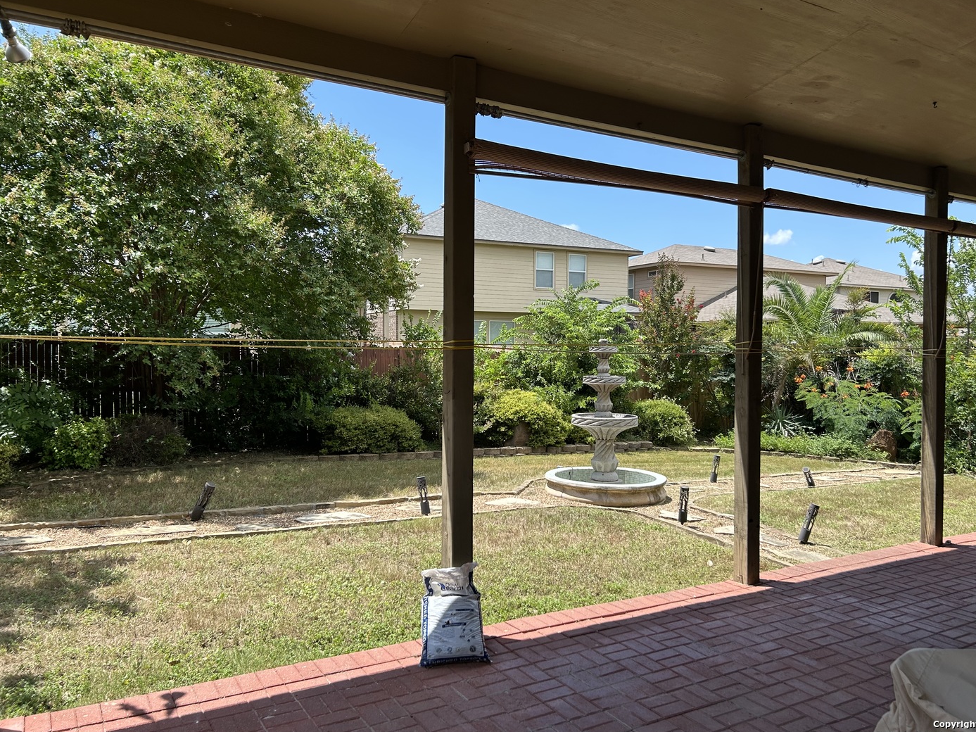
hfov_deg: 65.3
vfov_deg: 51.3
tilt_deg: +0.2
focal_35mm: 27
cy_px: 361
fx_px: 761
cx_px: 501
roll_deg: +0.6
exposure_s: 1/2083
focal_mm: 5.7
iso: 50
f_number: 1.5
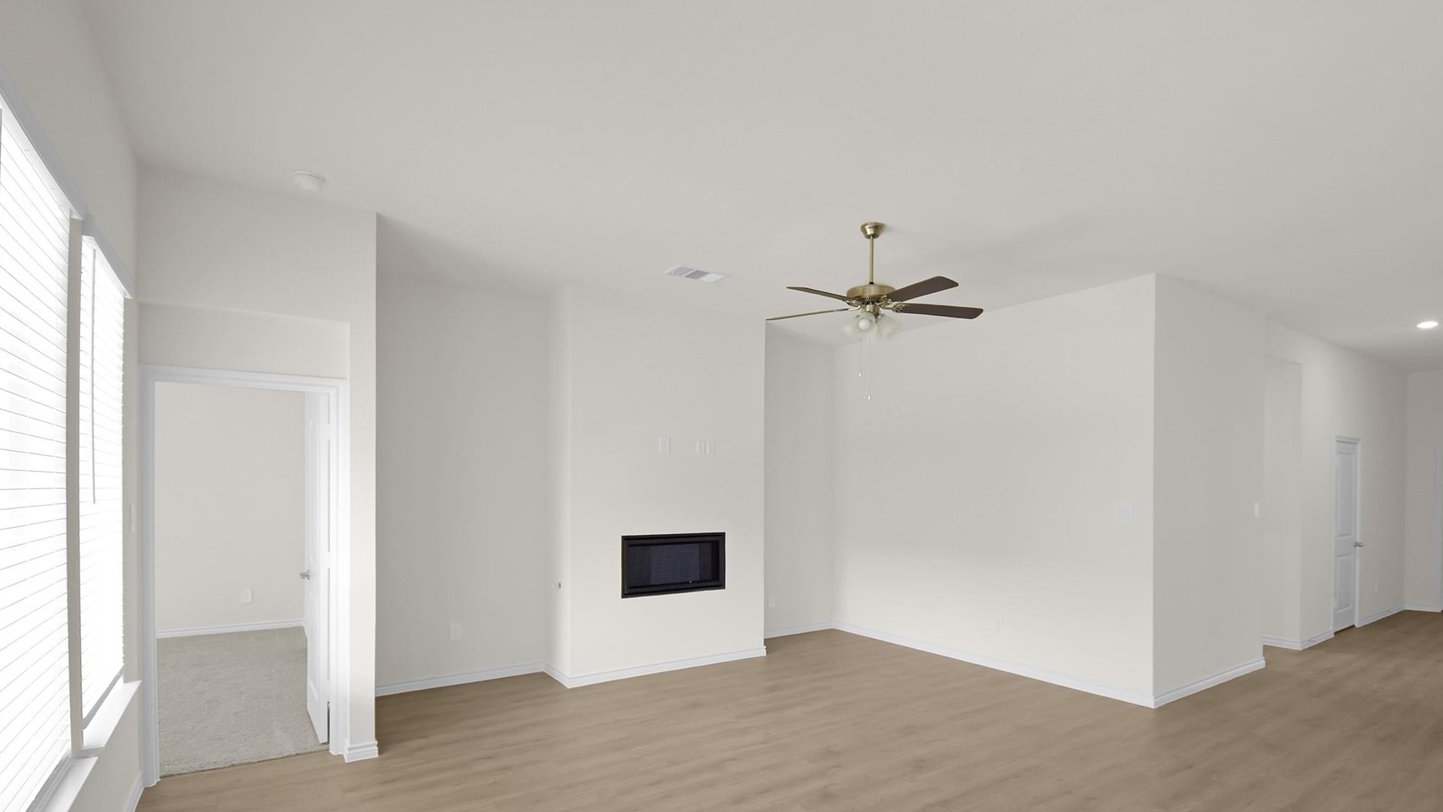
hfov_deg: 99.4
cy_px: 463
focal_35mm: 16
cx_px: 720
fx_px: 612
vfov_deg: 66.8
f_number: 4.5
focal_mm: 10
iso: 400
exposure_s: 1/30
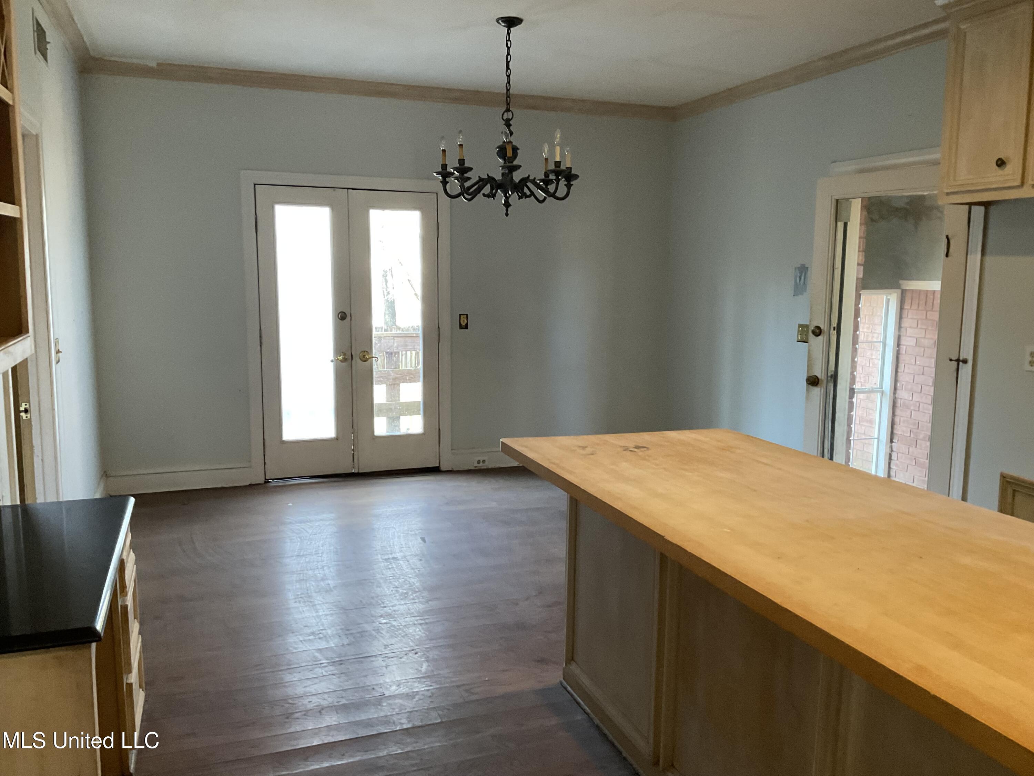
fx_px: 866
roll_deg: -1.1
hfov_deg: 61.7
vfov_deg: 48.2
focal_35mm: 29
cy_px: 388
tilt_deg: -9.4
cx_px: 517
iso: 160
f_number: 1.8
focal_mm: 3
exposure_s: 1/60
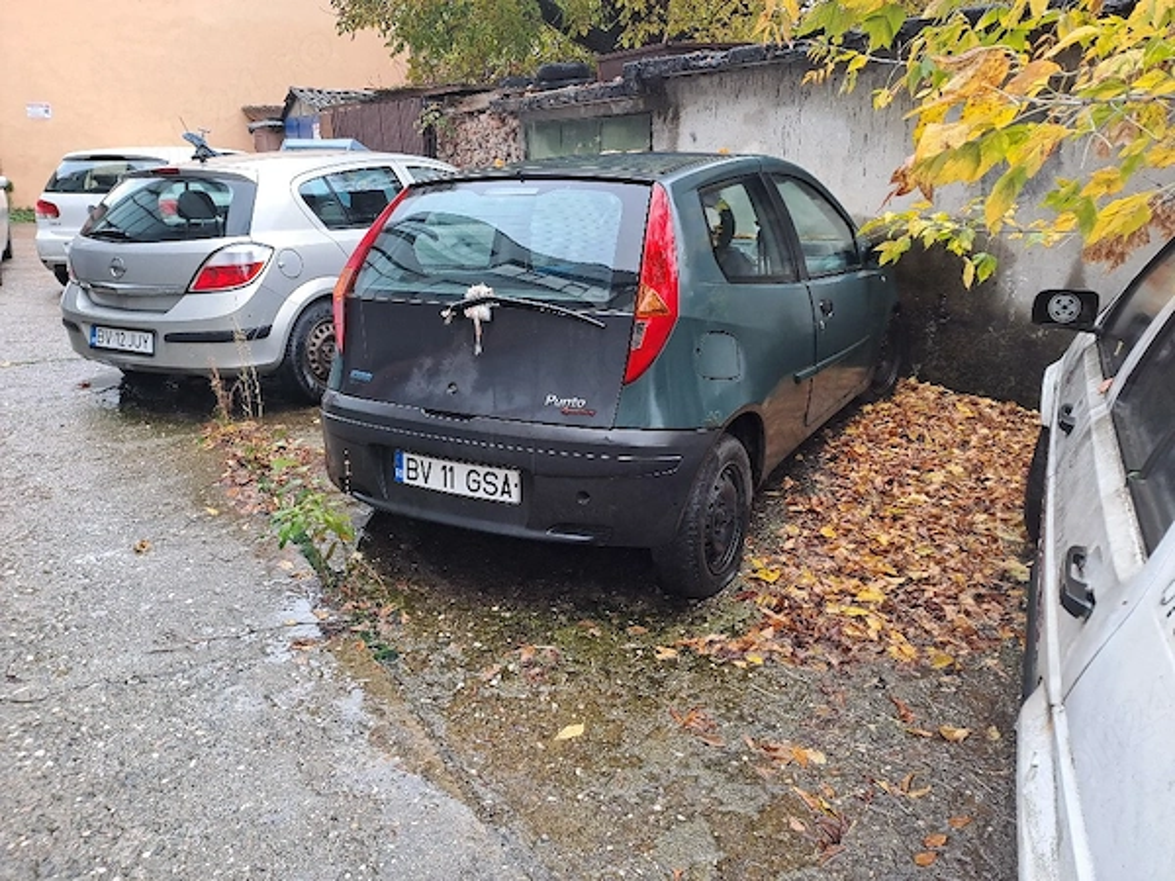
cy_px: 440
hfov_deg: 69.4
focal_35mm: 25
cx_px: 588
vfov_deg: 54.9
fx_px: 849
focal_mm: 4.65
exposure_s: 1/100
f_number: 1.8
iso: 50
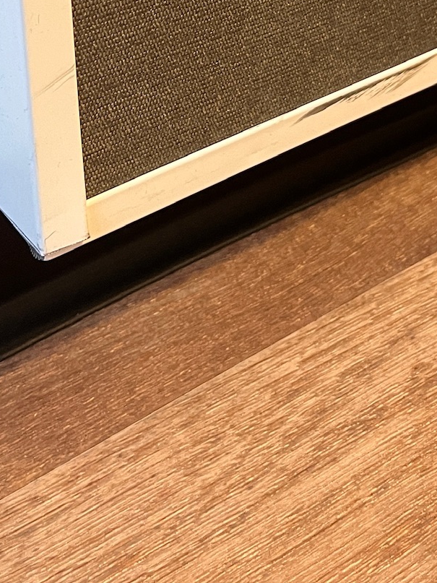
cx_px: 215
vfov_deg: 26.3
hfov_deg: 22.2
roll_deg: +1.4
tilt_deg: -20.8
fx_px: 1111
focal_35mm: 66
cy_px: -112
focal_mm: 5.1
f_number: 1.6
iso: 400
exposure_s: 1/50
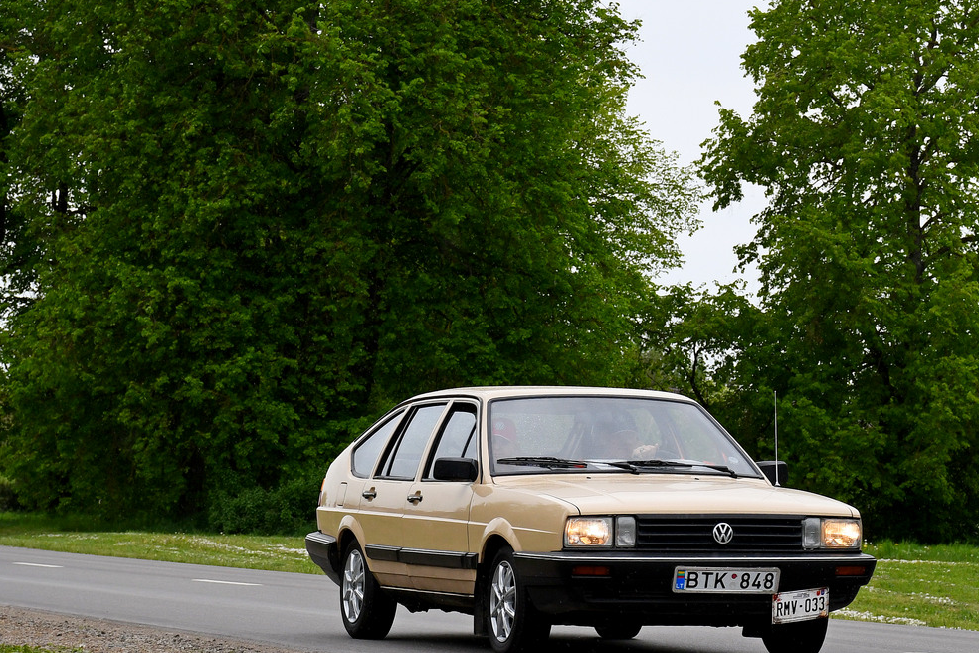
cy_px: 314
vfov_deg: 12.3
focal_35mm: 111
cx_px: 622
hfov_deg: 18.4
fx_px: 3018
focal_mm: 56
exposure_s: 1/640
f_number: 6.3
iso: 400
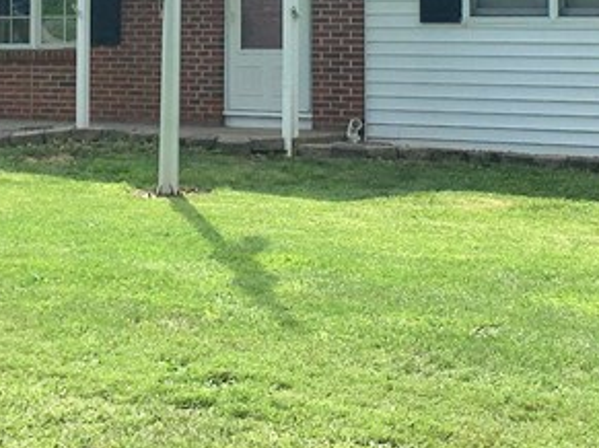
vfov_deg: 13.9
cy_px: -142
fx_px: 1764
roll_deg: -0.1
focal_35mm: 102
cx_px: 296
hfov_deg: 19.3
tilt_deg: +6.6
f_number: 2.2
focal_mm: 4.15
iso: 25
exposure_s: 1/1832
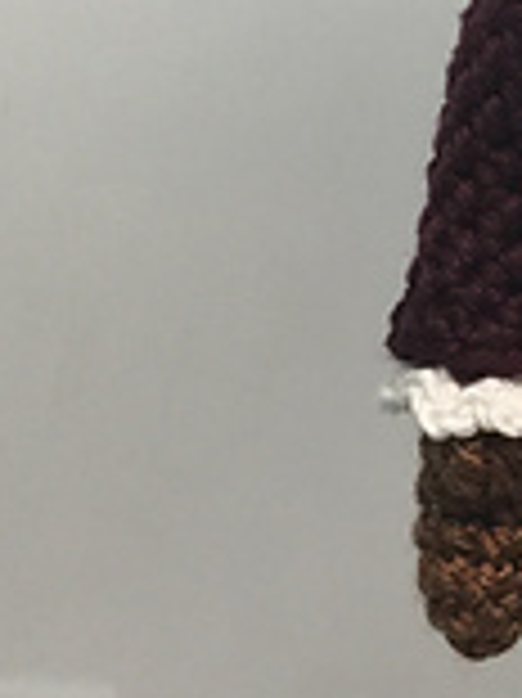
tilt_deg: -10.8
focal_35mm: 120
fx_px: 2416
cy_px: 261
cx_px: 878
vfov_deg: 16.4
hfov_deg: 11.6
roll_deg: -1.2
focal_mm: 4.15
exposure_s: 1/40
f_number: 2.2
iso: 32
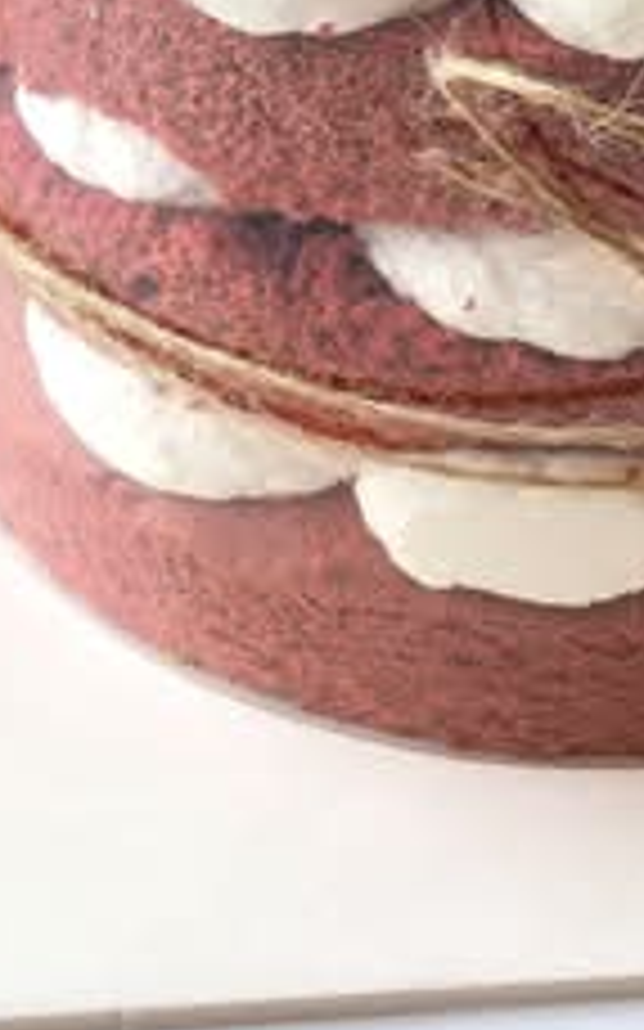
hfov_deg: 6.3
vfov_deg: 9.9
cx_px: 603
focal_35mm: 207
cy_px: -421
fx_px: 5817
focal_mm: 5.75
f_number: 2
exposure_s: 1/120
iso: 80
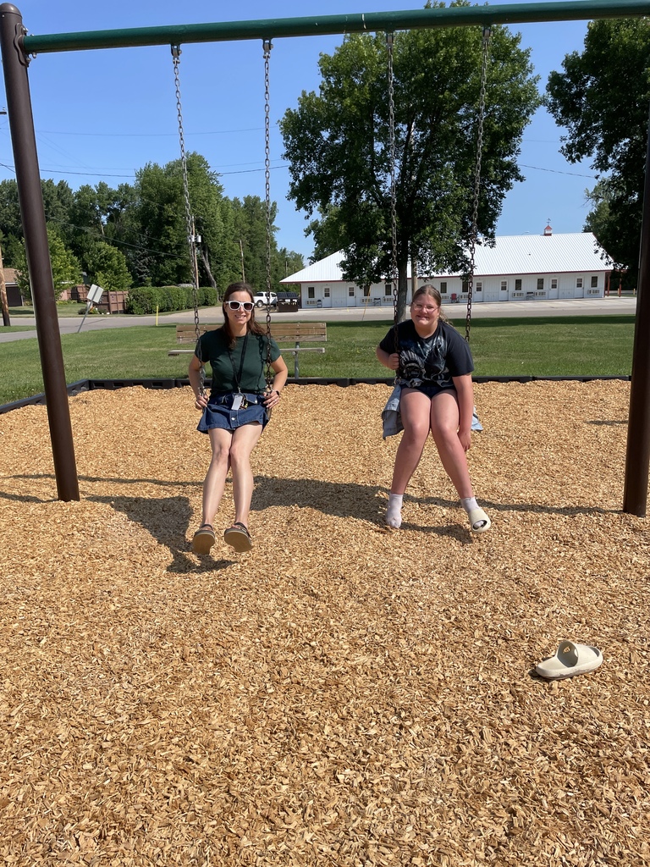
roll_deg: +1.5
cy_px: 434
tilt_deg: -14.0
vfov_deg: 67.3
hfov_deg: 53.1
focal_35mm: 26
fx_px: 651
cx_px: 325
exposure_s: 1/4292
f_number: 1.6
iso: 32
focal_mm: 4.2
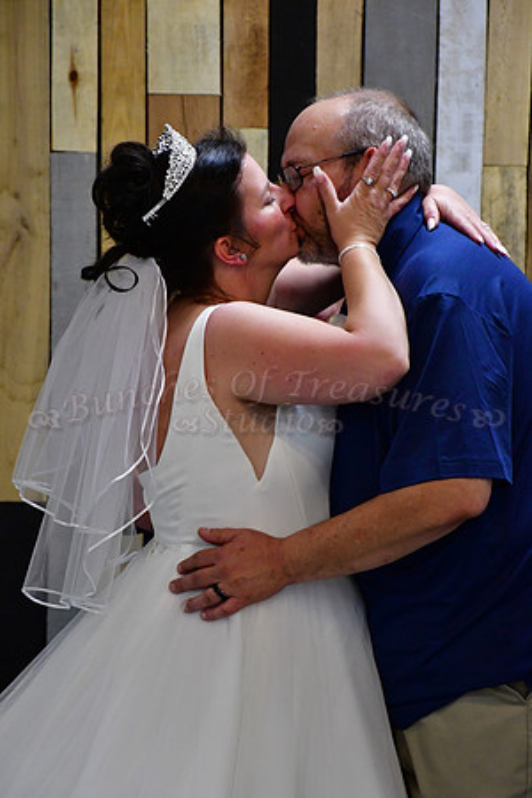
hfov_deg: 9.6
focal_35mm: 142
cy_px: 399
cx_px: 266
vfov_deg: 14.4
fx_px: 3159
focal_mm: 95
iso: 3200
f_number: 5.3
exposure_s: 1/125
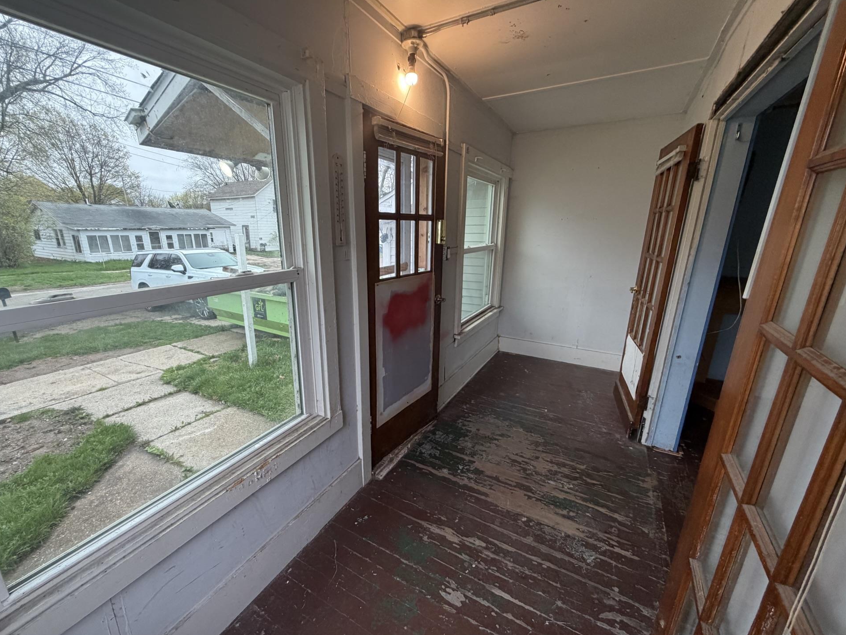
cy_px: 329
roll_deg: +0.7
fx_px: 367
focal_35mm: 15
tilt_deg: -16.3
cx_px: 399
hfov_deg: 98.1
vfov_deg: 81.7
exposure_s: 1/120
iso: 250
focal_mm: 2.22
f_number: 2.2
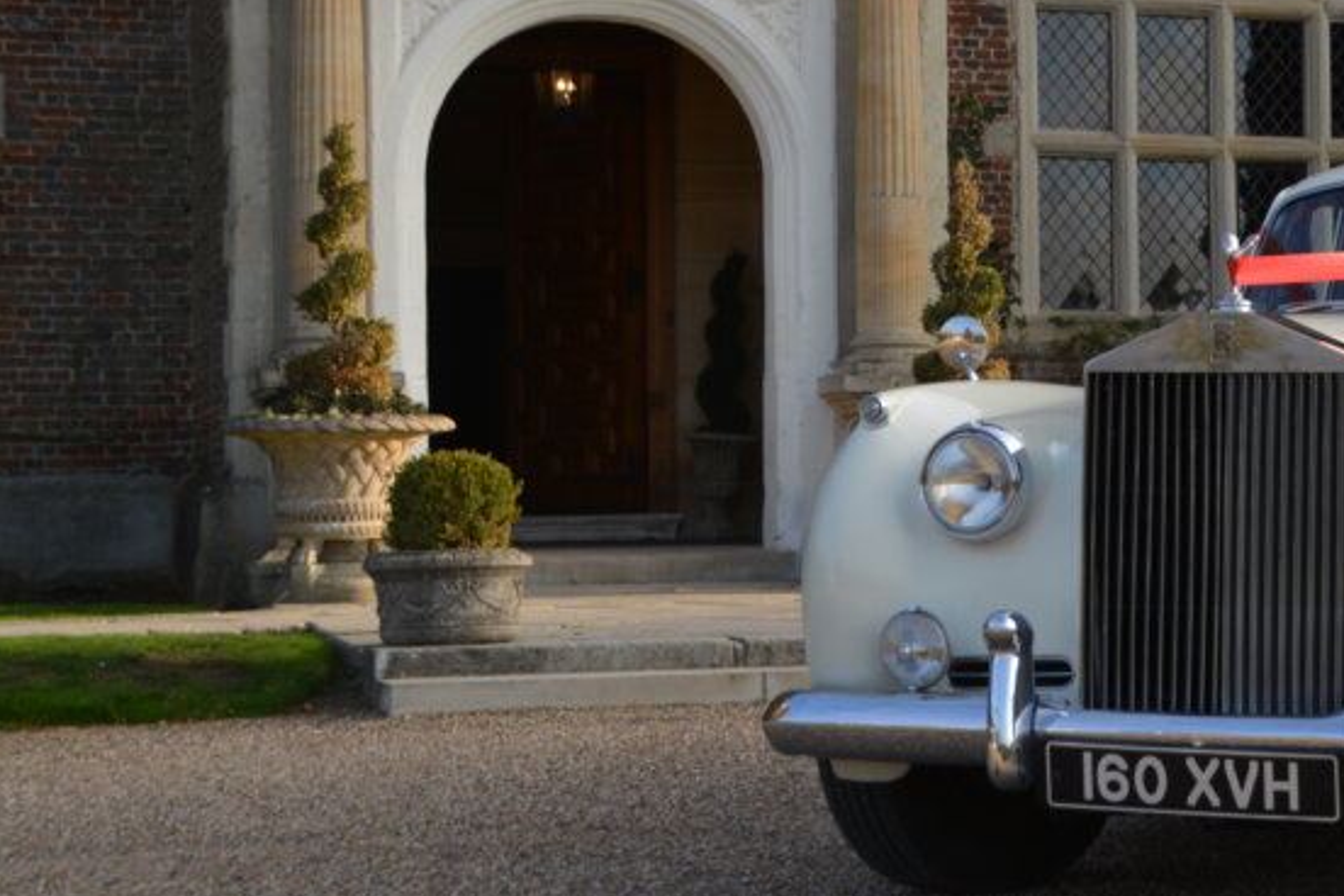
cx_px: 1200
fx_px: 3322
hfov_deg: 22.3
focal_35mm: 89
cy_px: 264
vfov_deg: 15.3
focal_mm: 32
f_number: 7.1
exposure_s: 1/200
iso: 100
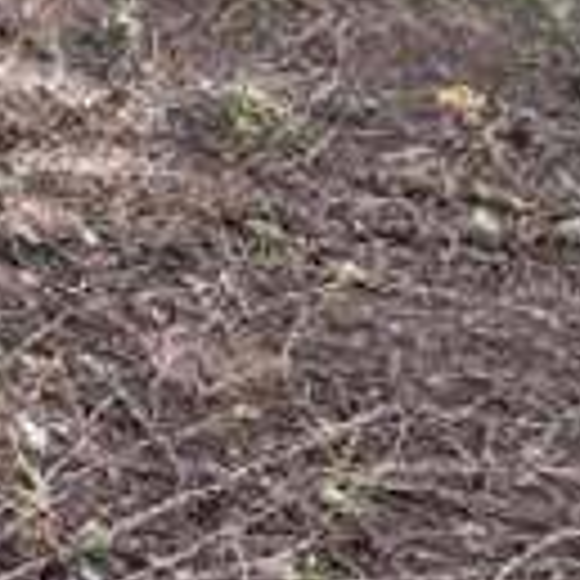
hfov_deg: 10.1
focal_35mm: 143
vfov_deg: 11.2
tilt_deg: -5.4
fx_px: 2711
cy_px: -544
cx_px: -971
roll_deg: +1.2
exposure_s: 1/242
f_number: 1.6
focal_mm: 5.96
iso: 64
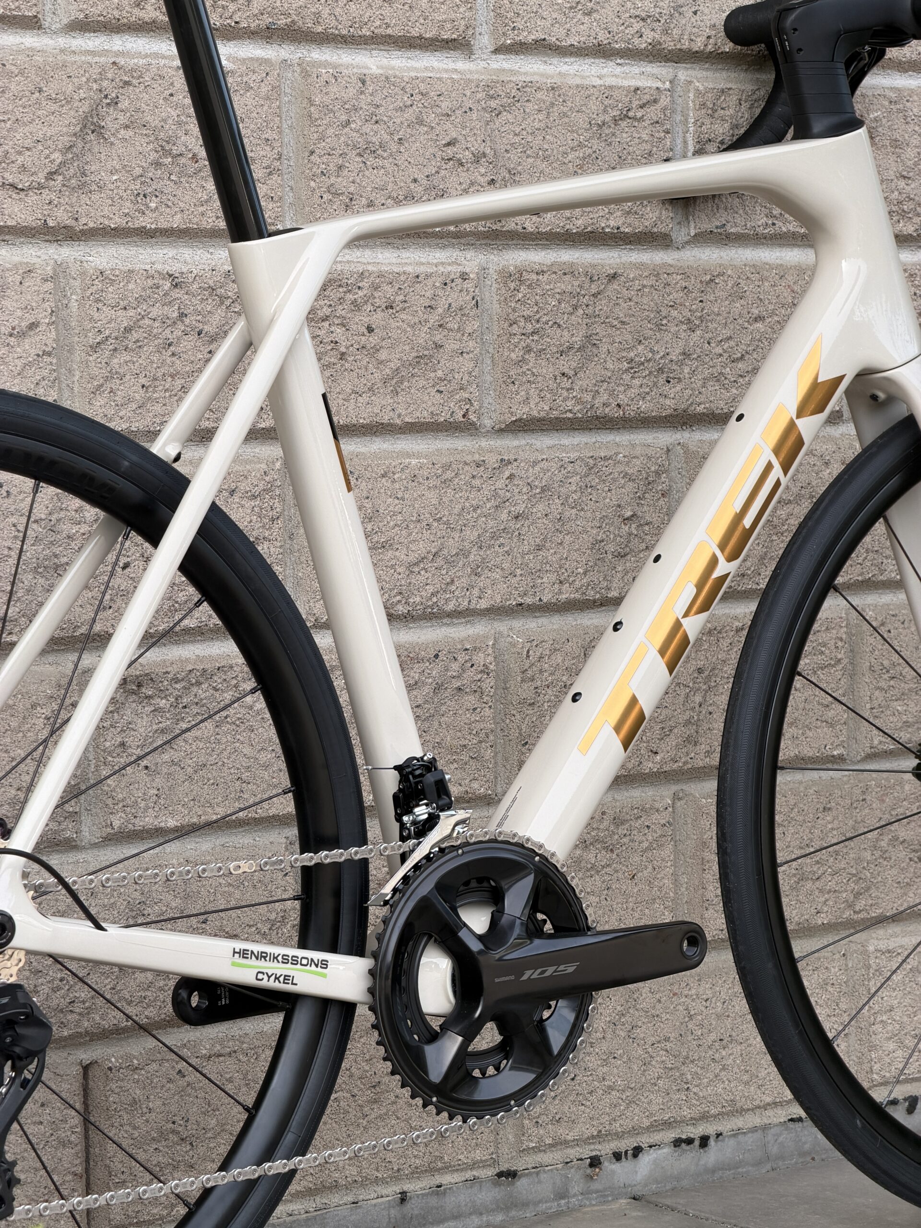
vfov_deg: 19.6
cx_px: 460
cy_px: 614
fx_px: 3547
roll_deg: +0.3
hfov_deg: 14.8
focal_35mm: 100
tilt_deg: -4.3
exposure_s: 1/217
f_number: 2.8
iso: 50
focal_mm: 16.89
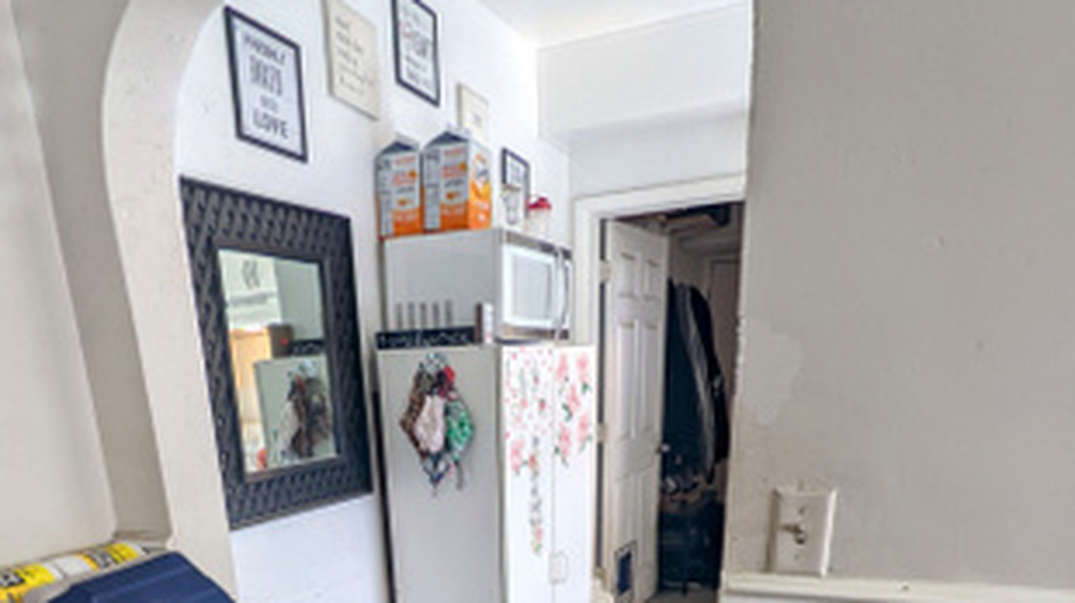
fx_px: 769
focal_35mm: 27
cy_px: 645
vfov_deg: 36.9
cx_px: 458
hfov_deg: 69.5
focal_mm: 2.22
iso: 100
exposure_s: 1/60
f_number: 2.2
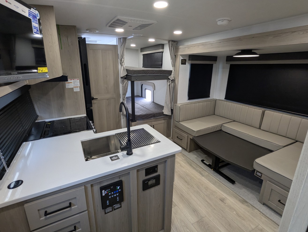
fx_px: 151
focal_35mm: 17
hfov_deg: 90.9
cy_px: 109
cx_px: 145
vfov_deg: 74.8
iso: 82
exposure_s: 1/48.5
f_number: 2.2
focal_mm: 2.35
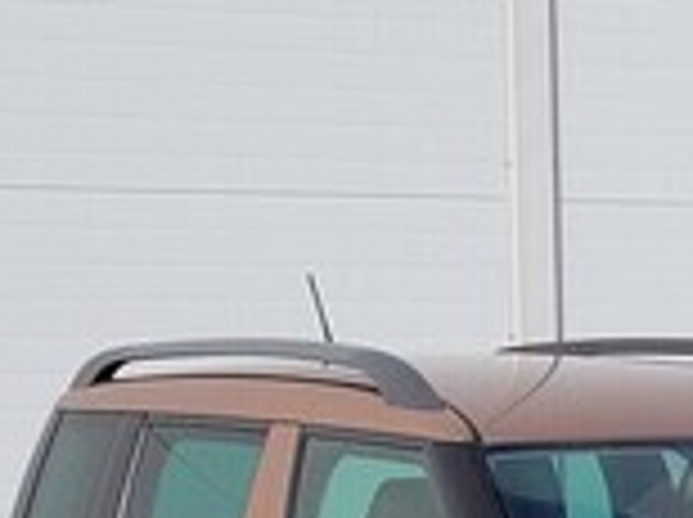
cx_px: 814
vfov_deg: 14.5
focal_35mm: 93
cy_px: 831
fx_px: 1859
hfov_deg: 19.9
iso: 40
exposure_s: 1/1232
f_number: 1.8
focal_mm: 5.4
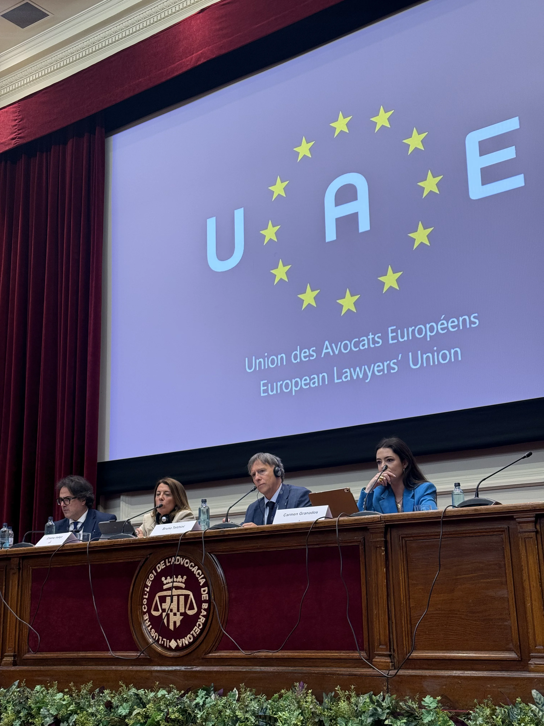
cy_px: 363
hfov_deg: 30.3
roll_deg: +1.8
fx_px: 1006
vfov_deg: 39.7
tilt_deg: +13.9
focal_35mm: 48
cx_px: 272
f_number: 1.78
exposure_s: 1/50
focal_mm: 6.76
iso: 100
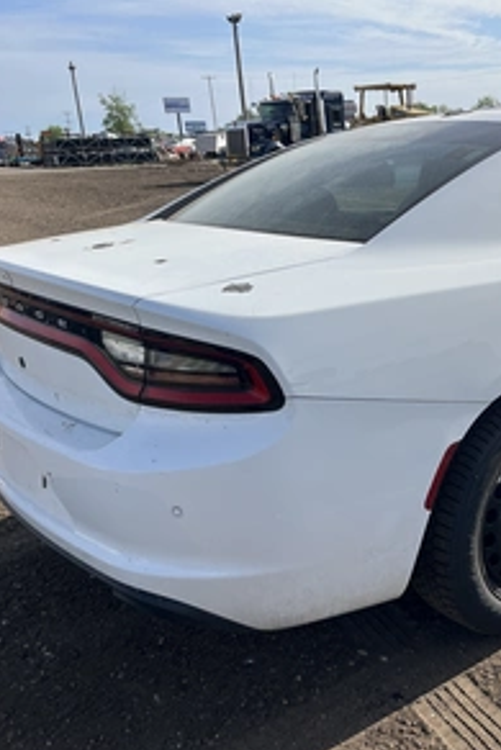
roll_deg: +0.9
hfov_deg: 34.1
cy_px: 383
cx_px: 447
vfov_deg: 51.9
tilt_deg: -17.7
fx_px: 771
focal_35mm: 37
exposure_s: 1/4016
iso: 50
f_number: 1.6
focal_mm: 5.1
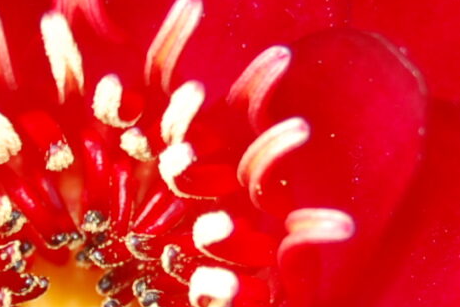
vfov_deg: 4.9
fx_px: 3615
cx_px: 124
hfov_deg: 7.3
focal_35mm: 283
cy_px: 175
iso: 400
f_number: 4.5
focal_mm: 34
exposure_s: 1/60
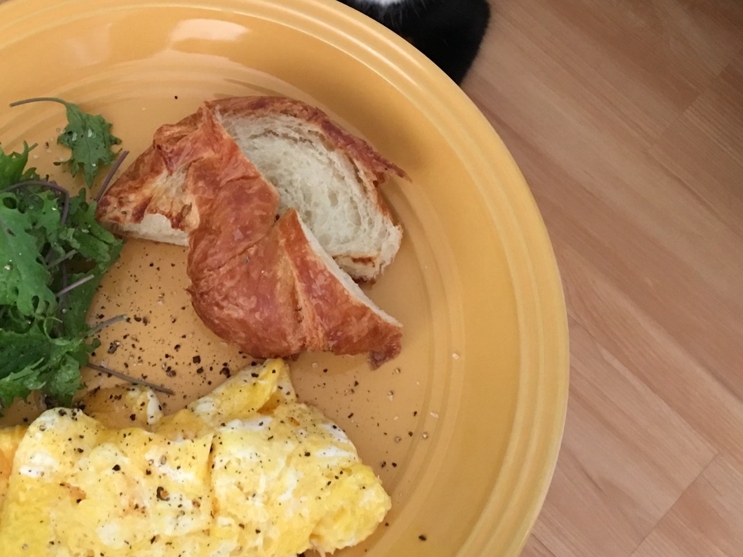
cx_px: 200
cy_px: 199
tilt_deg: -74.8
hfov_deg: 34.3
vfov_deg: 26.5
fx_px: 1181
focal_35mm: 55
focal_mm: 4.15
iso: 80
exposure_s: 1/8
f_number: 2.2
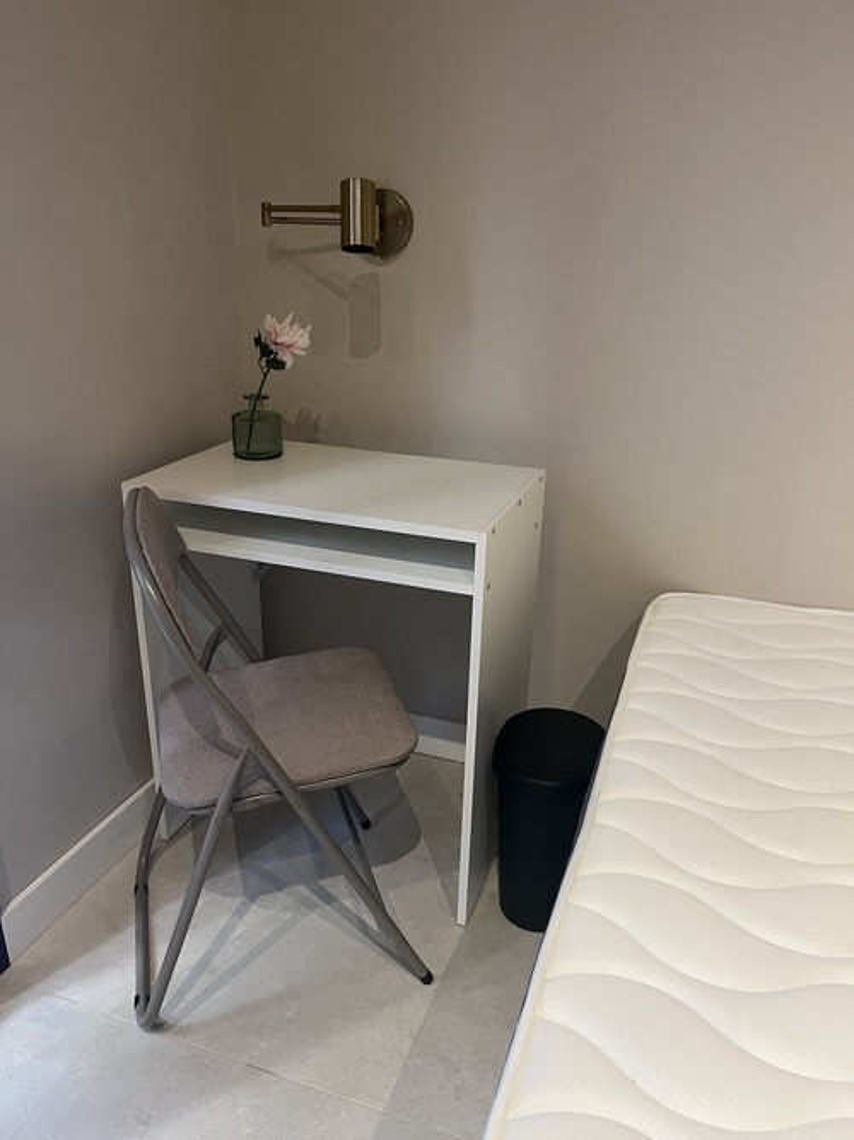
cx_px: 427
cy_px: 570
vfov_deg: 67.3
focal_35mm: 26
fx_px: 856
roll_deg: -0.9
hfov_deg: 53.0
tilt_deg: -21.6
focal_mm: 5.1
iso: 125
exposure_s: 1/50
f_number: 1.6
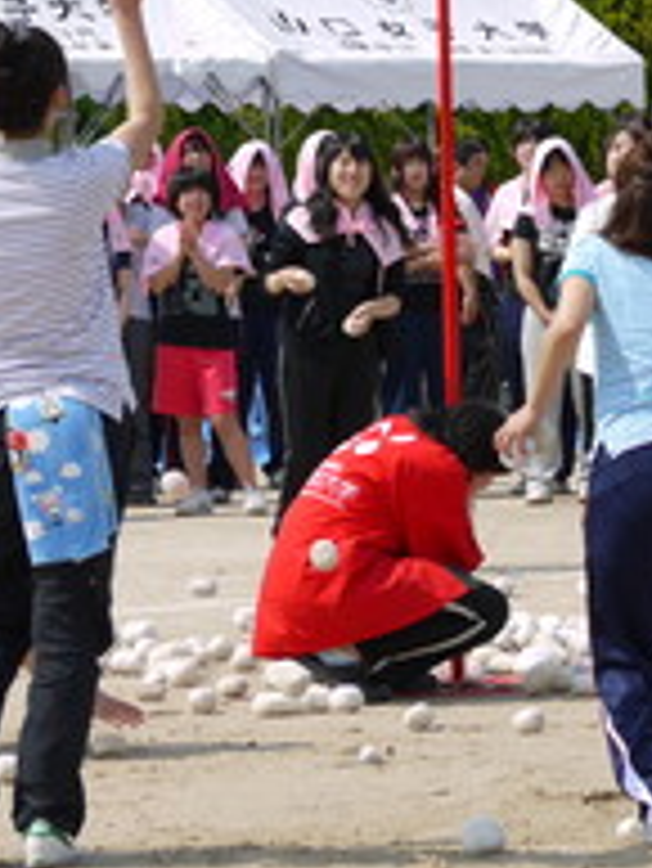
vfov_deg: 8.5
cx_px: 508
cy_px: 214
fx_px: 5845
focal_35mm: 233
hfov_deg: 6.4
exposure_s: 1/640
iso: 100
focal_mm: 45
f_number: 6.3
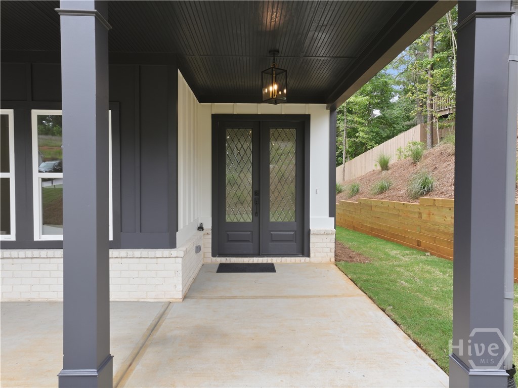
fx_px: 359
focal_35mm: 24
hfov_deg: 71.6
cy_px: 194
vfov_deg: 56.8
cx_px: 259
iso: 100
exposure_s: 1/80
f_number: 5
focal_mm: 12.3
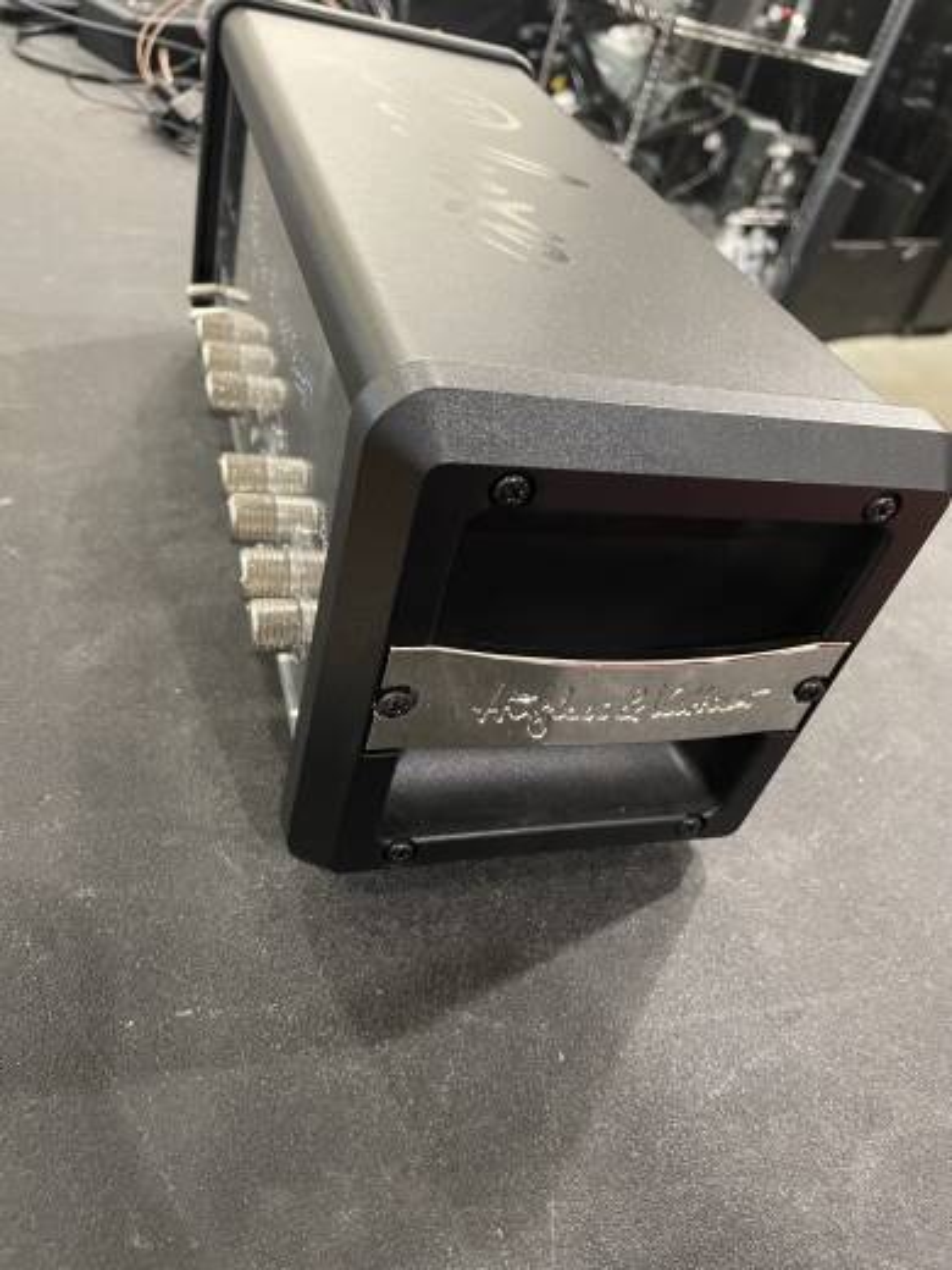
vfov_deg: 67.3
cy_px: 635
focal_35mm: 26
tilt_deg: -37.5
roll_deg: -18.3
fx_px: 953
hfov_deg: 53.1
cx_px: 476
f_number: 1.6
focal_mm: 4.2
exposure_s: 1/40
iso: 400
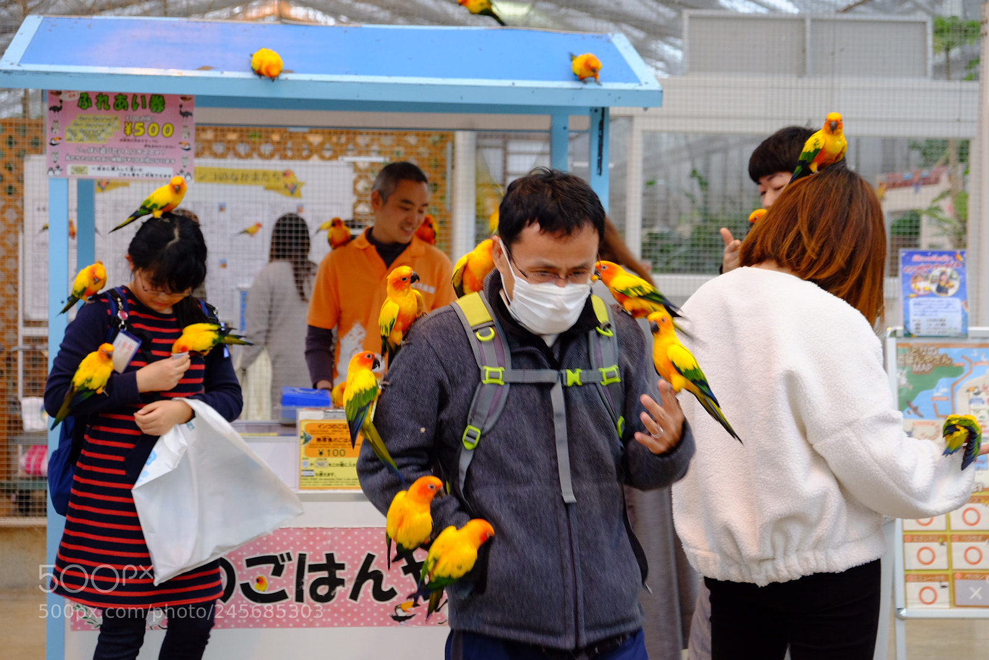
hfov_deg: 31.4
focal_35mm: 64
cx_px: 494
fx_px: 1758
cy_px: 330
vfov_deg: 21.2
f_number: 4
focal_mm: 42.5
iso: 800
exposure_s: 1/40
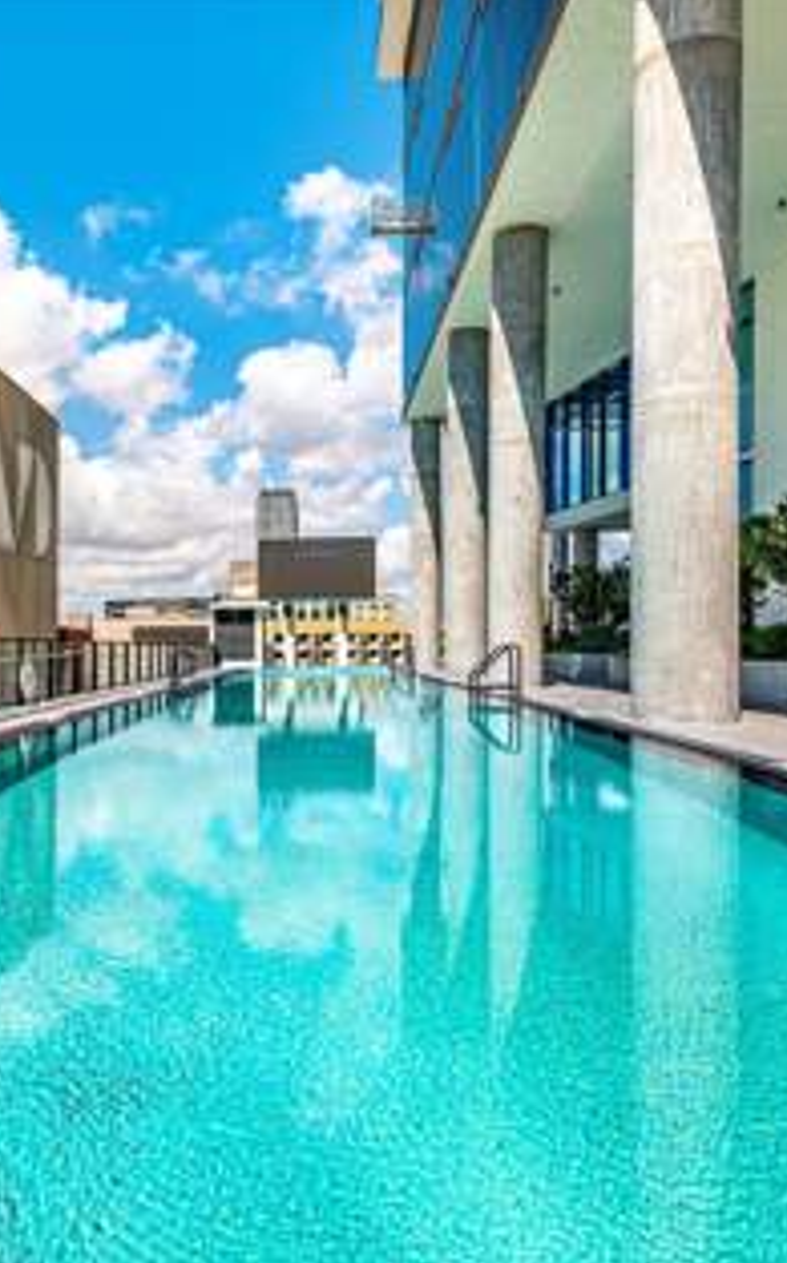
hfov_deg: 48.9
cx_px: 323
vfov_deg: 72.6
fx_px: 860
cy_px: 623
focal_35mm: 25
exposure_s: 1/800
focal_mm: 16
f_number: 8
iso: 200
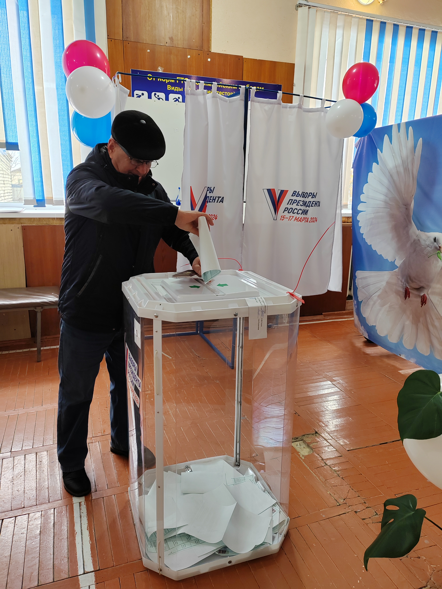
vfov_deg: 65.3
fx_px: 460
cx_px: 221
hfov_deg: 51.4
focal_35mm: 27
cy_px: 294
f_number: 1.9
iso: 224
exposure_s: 1/100
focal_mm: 5.52
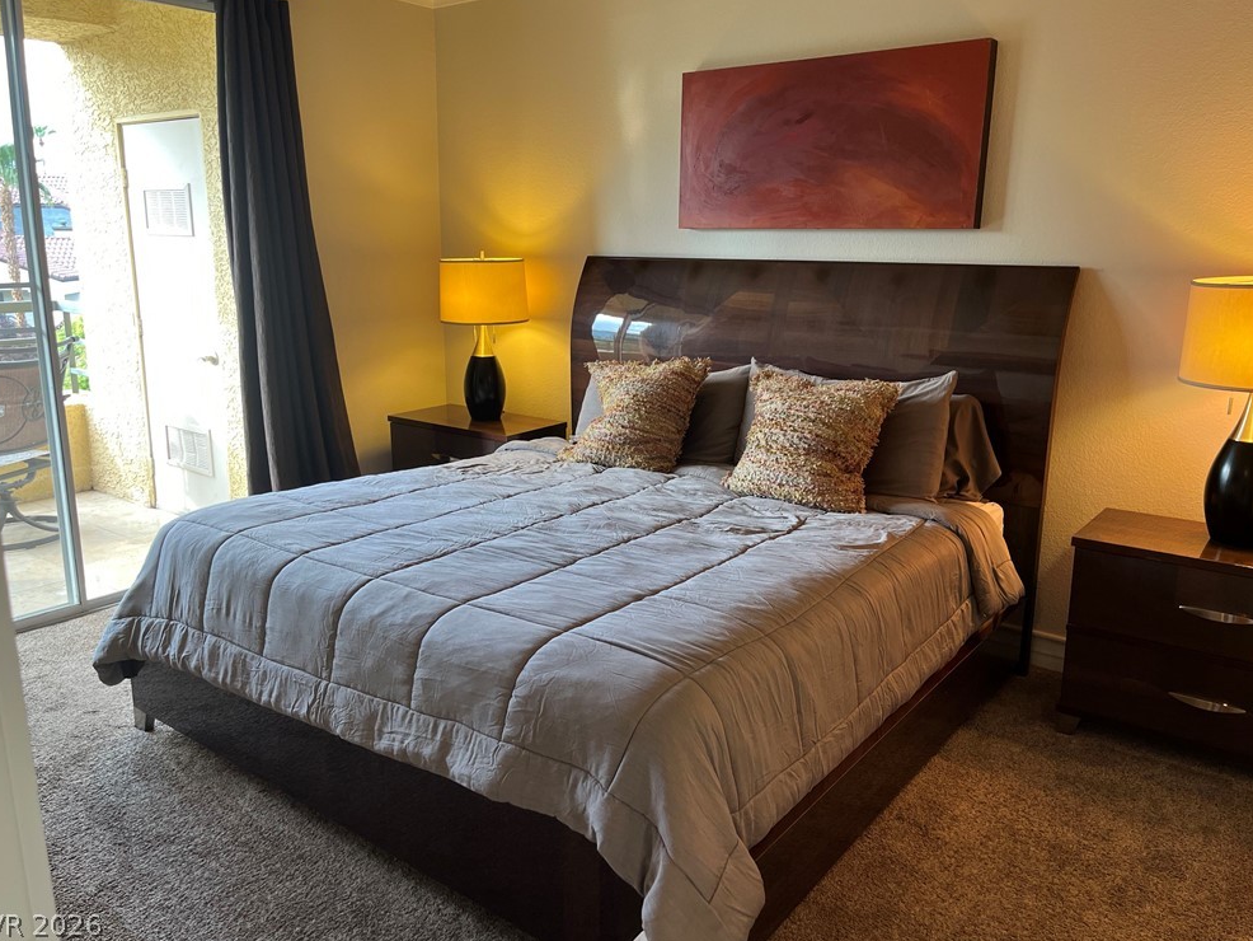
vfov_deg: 51.4
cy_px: 458
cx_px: 614
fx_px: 978
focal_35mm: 27
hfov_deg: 65.3
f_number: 1.6
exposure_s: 1/60
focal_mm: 5.1
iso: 64
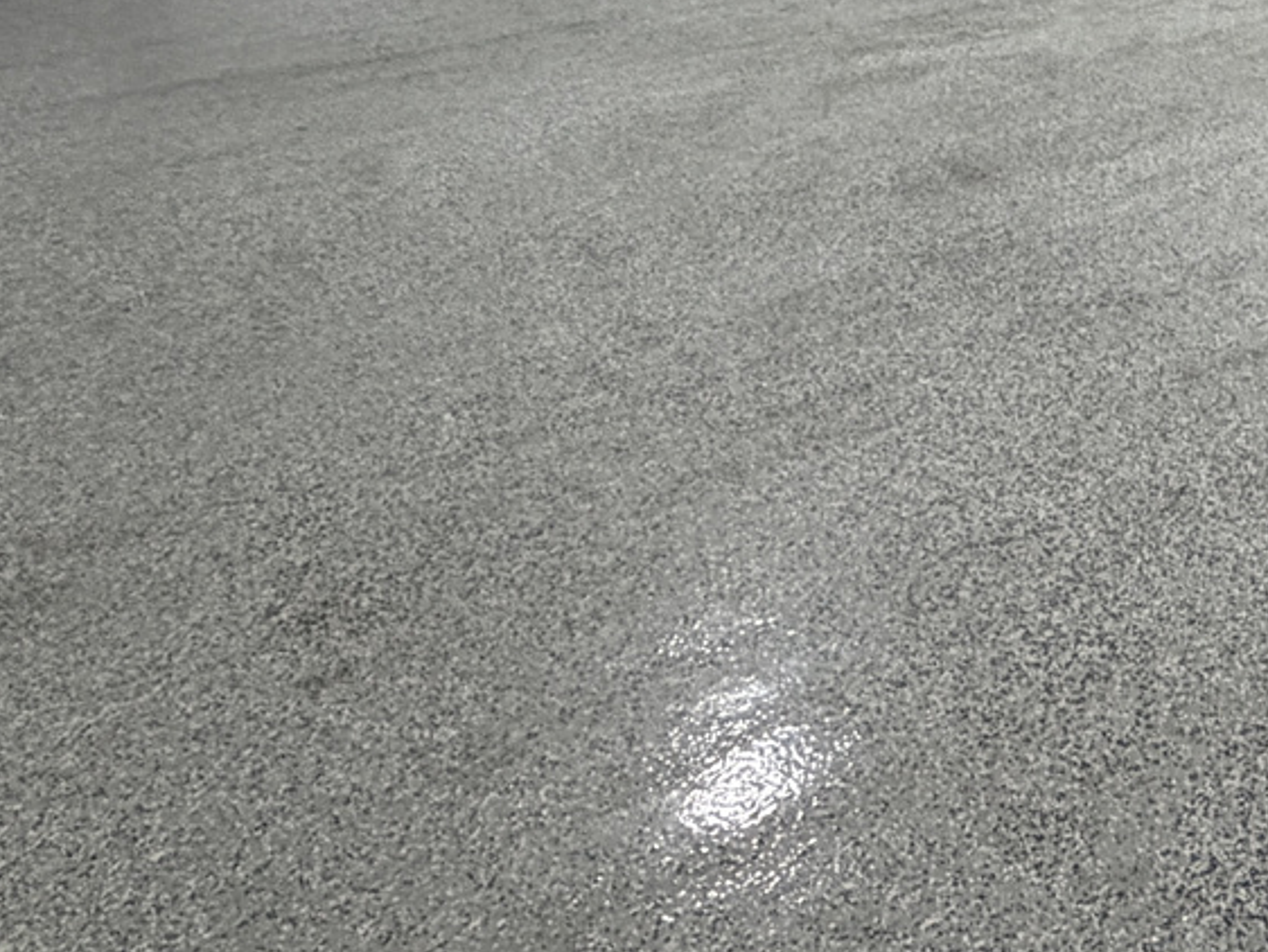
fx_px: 1869
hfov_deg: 30.5
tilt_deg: -6.9
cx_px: 1602
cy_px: -284
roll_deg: +1.1
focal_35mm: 51
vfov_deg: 24.8
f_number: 2.2
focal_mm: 2.22
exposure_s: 1/60
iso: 250
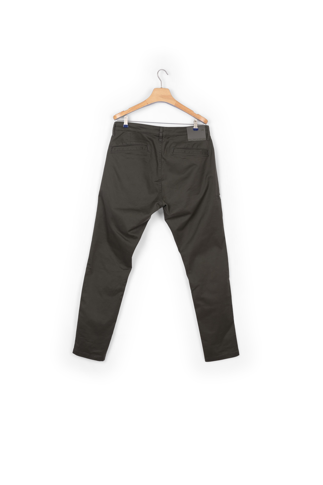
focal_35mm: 37
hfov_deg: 35.9
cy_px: 242
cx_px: 162
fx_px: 498
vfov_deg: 51.9
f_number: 13
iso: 100
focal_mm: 37
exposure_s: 1/160
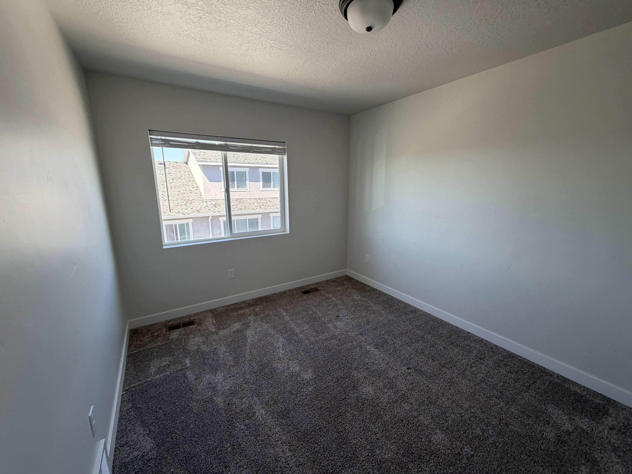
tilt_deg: -11.3
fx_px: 256
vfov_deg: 85.7
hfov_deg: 102.1
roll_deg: +0.6
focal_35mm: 14
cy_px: 237
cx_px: 316
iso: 100
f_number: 2.2
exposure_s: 1/121
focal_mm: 2.22
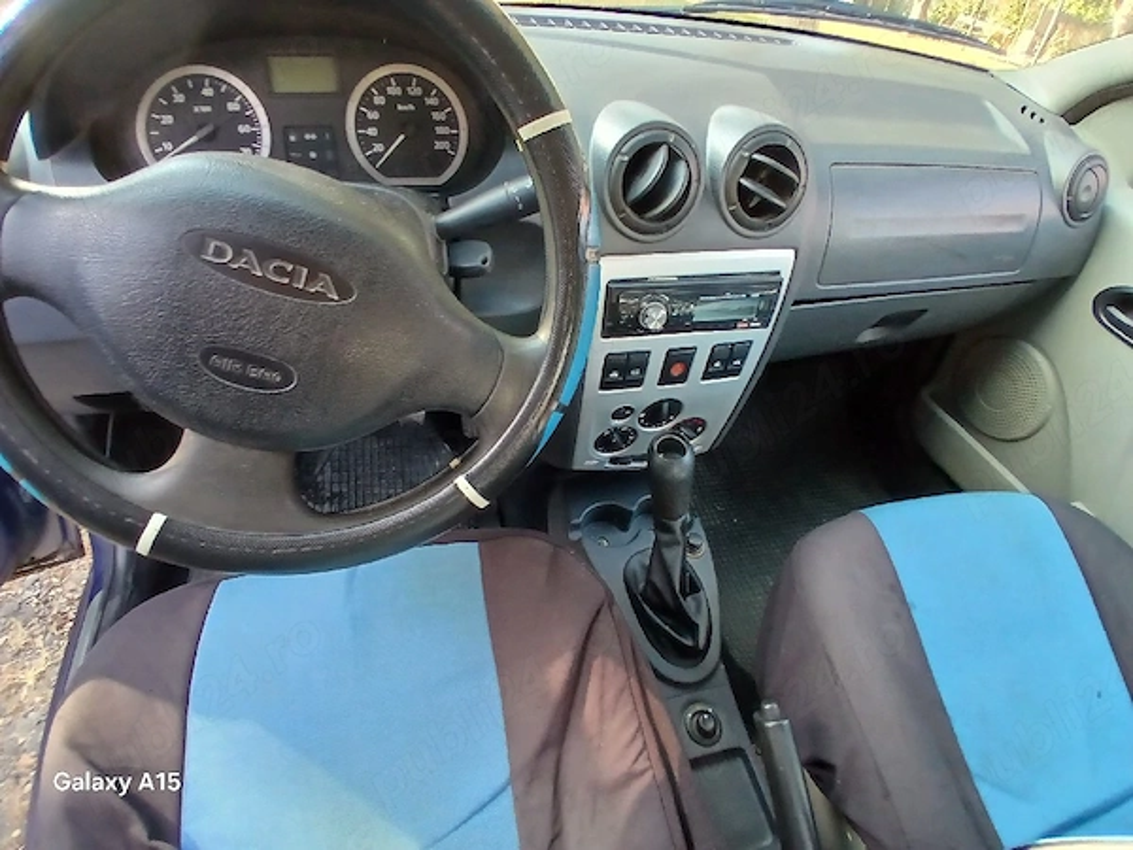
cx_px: 566
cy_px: 425
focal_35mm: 17
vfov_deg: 74.7
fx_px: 556
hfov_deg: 91.0
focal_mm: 1.4
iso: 125
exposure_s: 1/50
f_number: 2.2
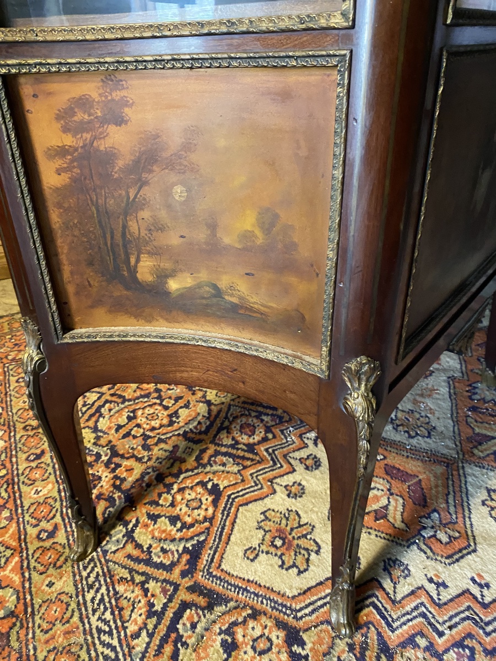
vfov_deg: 67.3
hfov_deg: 53.1
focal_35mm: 26
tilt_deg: -27.0
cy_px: 330
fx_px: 497
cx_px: 248
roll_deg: +1.8
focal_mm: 4.25
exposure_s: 1/25
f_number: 1.8
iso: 500
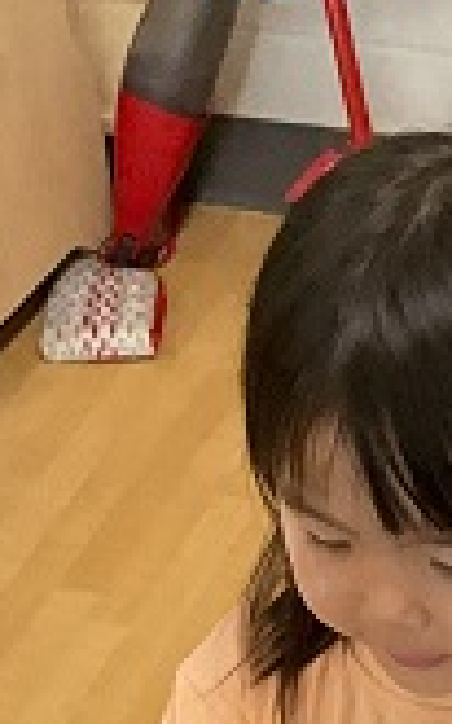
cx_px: 799
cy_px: 1198
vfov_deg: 15.1
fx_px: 2446
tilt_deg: -46.0
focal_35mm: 124
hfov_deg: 10.0
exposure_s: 1/60
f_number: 1.8
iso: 250
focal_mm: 3
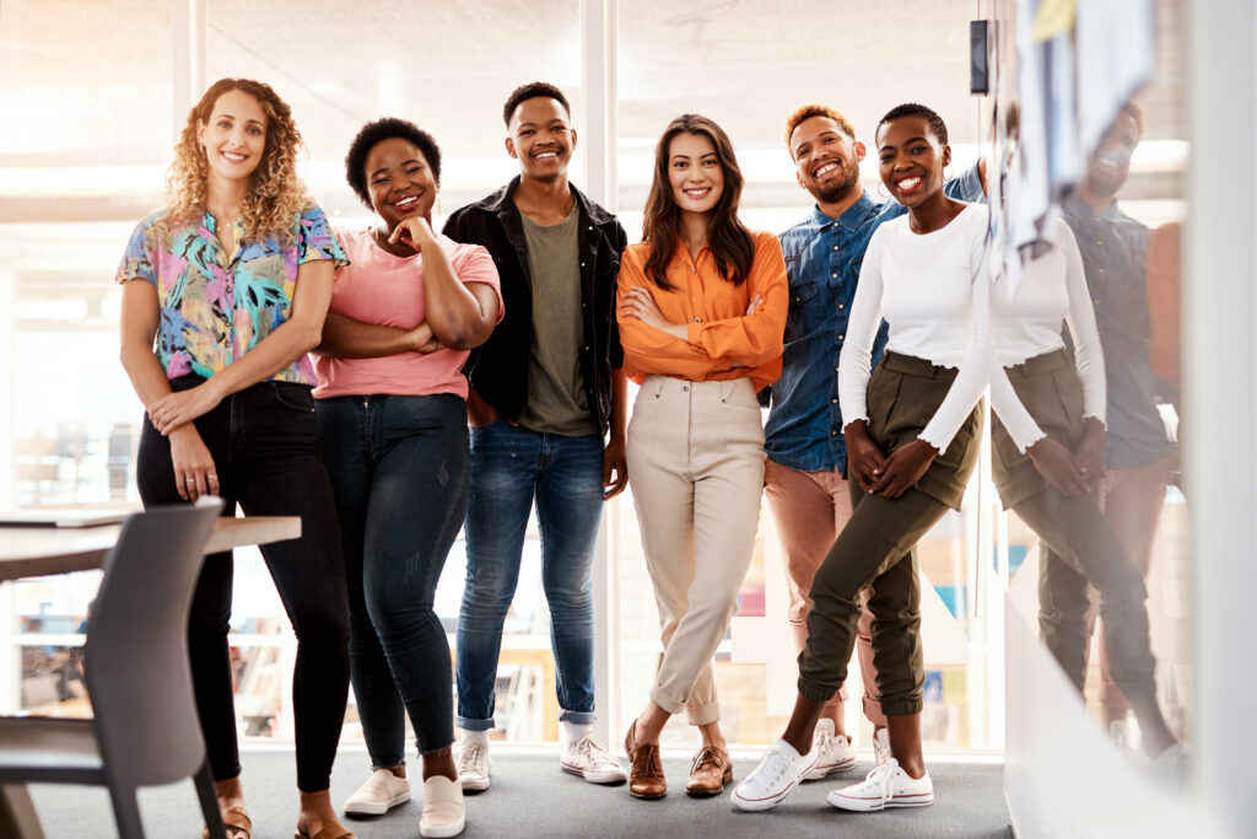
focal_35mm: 50
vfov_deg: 27.0
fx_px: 1746
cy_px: 420
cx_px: 628
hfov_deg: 39.6
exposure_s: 1/160
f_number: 2
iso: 160
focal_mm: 50
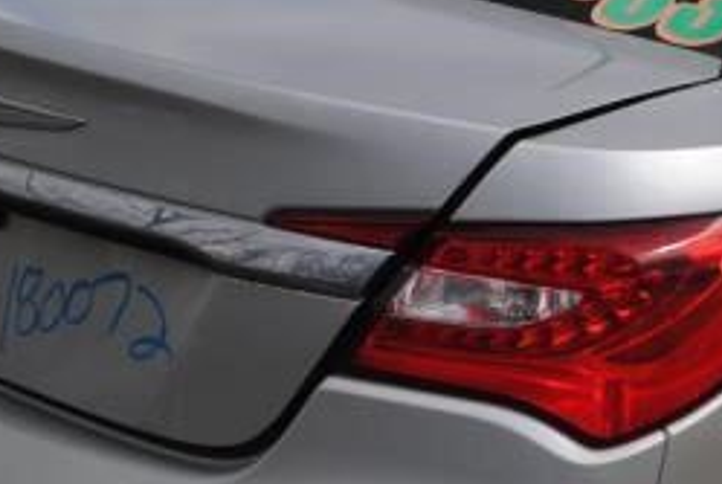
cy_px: 242
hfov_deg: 18.7
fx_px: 2130
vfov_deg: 13.0
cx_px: 745
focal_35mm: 106
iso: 100
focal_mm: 22
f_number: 9
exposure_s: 1/320
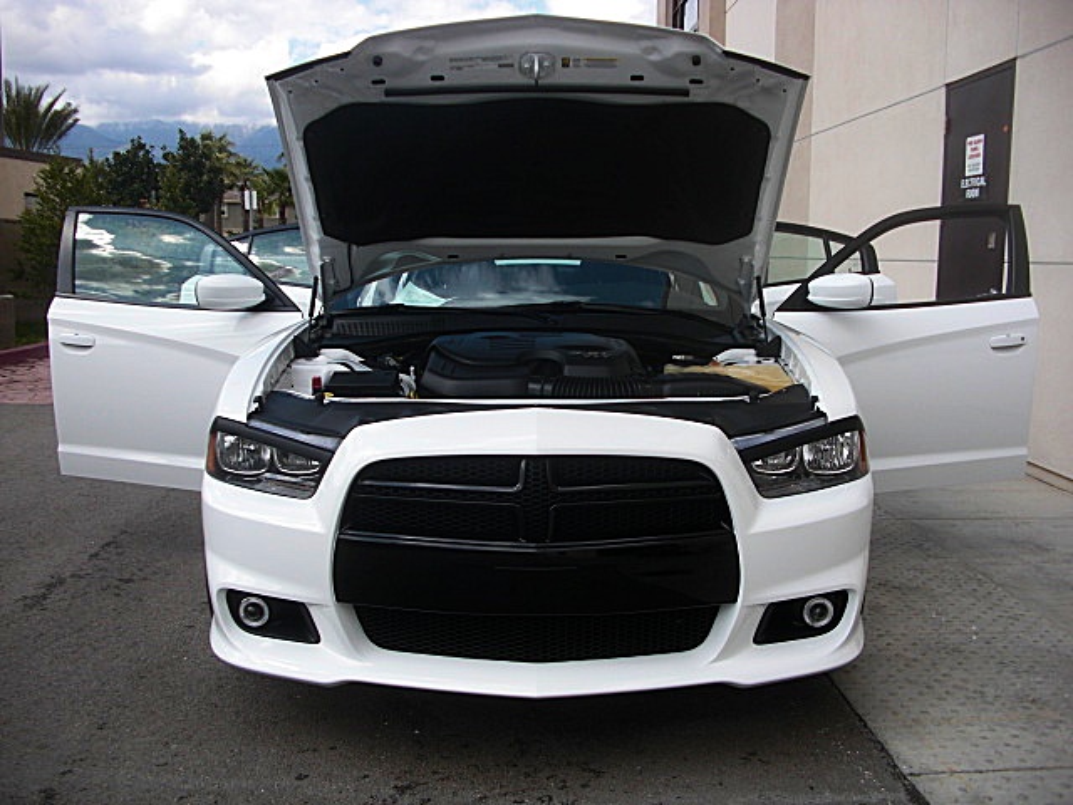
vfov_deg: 39.7
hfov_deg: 51.4
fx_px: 1116
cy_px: 402
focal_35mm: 36
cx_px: 536
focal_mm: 6.3
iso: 50
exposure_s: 1/800
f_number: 2.8
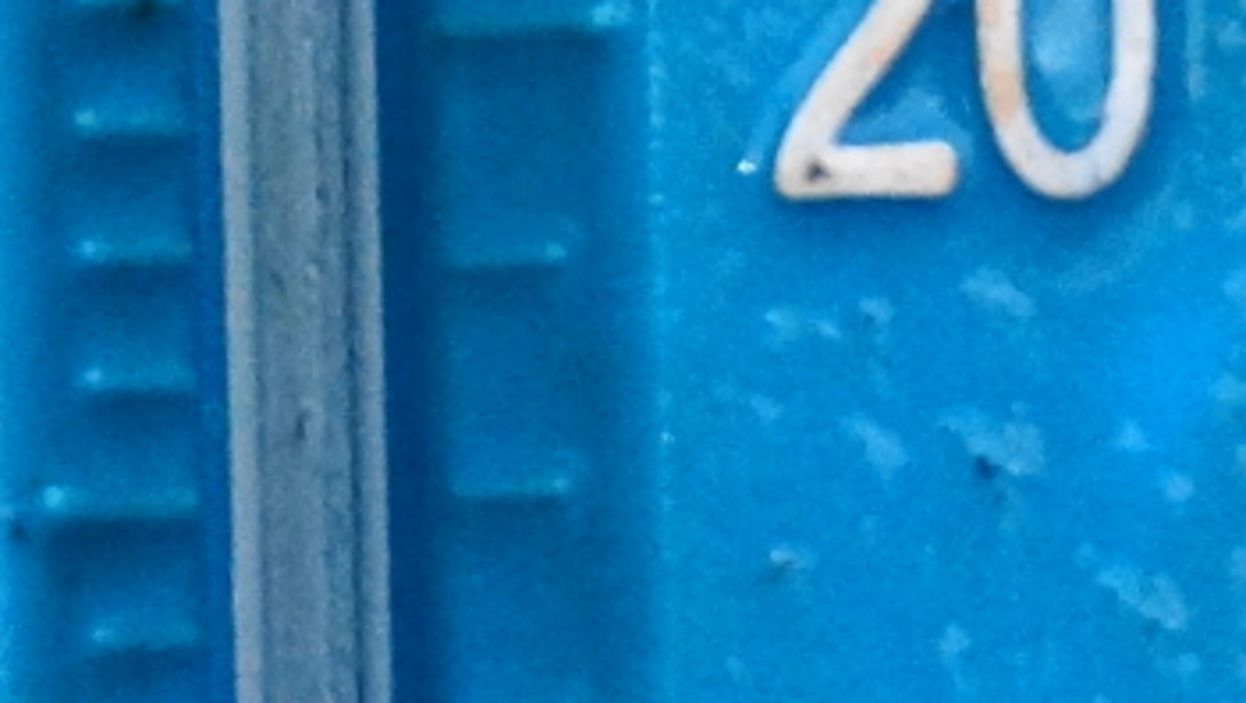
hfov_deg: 8.8
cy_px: 810
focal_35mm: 245
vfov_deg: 4.9
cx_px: 398
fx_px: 8116
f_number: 5
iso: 1000
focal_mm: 55
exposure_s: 1/100
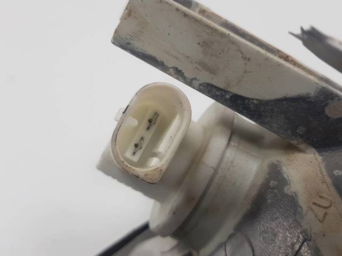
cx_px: 171
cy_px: 128
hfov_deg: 67.3
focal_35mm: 26
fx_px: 257
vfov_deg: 53.0
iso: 40
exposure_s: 1/373
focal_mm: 4.2
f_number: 1.7
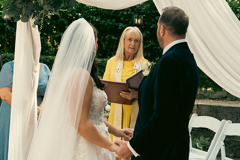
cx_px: 120
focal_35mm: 79
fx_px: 527
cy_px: 80
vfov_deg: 17.3
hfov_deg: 25.7
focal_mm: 53
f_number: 3.5
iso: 320
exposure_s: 1/200
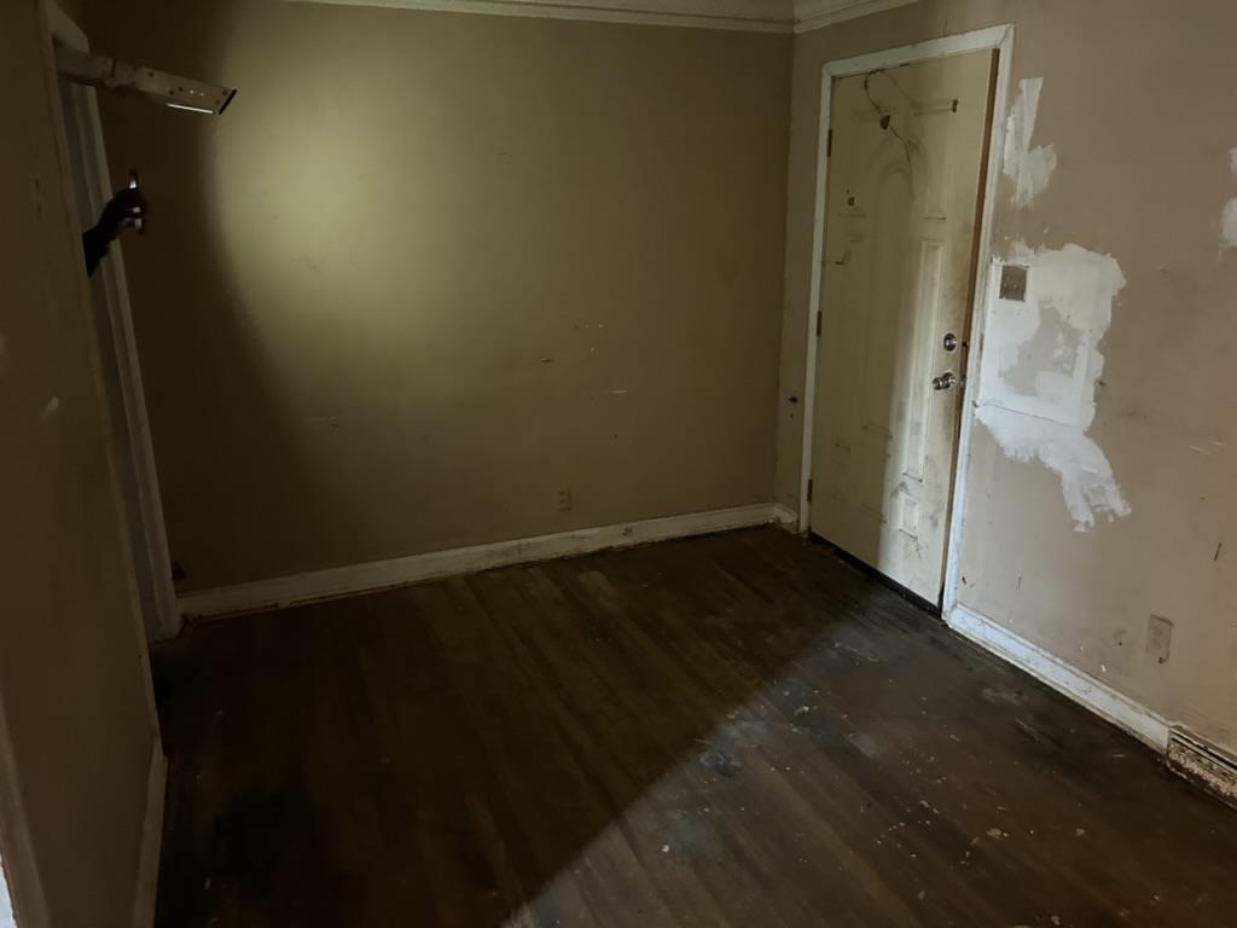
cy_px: 464
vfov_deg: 53.1
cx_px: 618
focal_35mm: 26
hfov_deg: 67.3
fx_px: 929
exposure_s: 1/30
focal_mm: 5.7
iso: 1000
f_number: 1.5
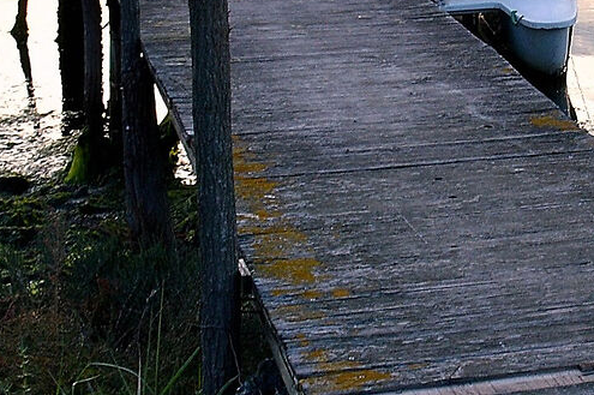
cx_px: 752
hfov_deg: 15.0
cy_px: -232
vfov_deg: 10.1
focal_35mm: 131
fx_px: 2159
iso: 100
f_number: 13
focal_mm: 18
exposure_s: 1/5
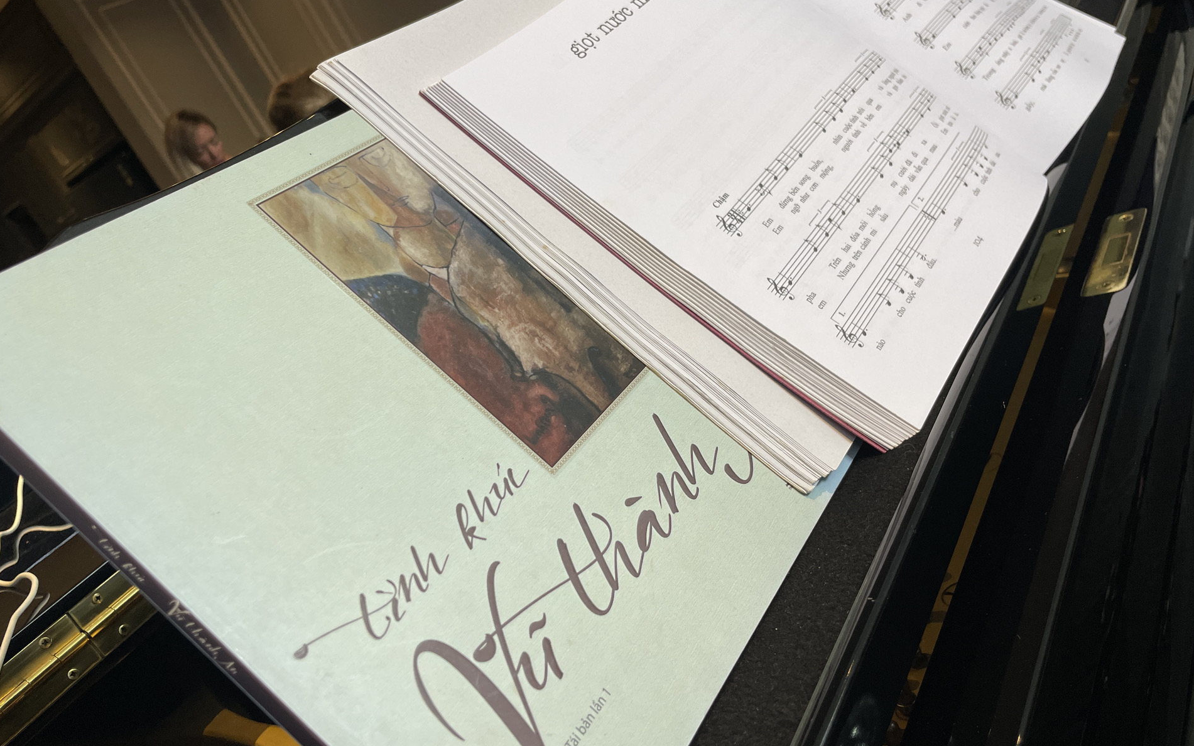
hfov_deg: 64.6
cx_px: 583
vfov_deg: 43.1
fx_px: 944
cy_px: 358
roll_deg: +29.7
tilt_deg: -16.3
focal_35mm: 29
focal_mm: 4.2
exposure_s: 1/100
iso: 80
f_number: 1.6
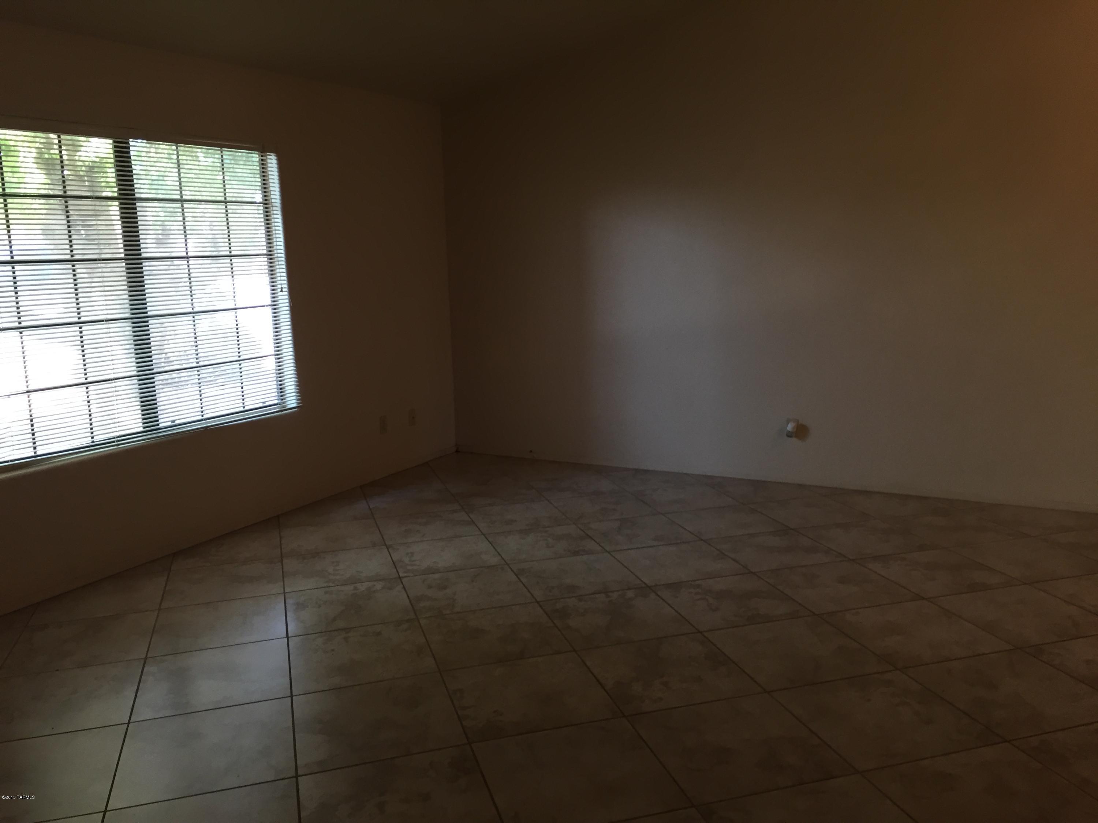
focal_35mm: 29
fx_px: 920
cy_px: 412
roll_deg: +1.4
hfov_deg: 61.7
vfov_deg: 48.2
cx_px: 549
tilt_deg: -11.1
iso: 80
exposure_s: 1/30
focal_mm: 4.15
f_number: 2.2
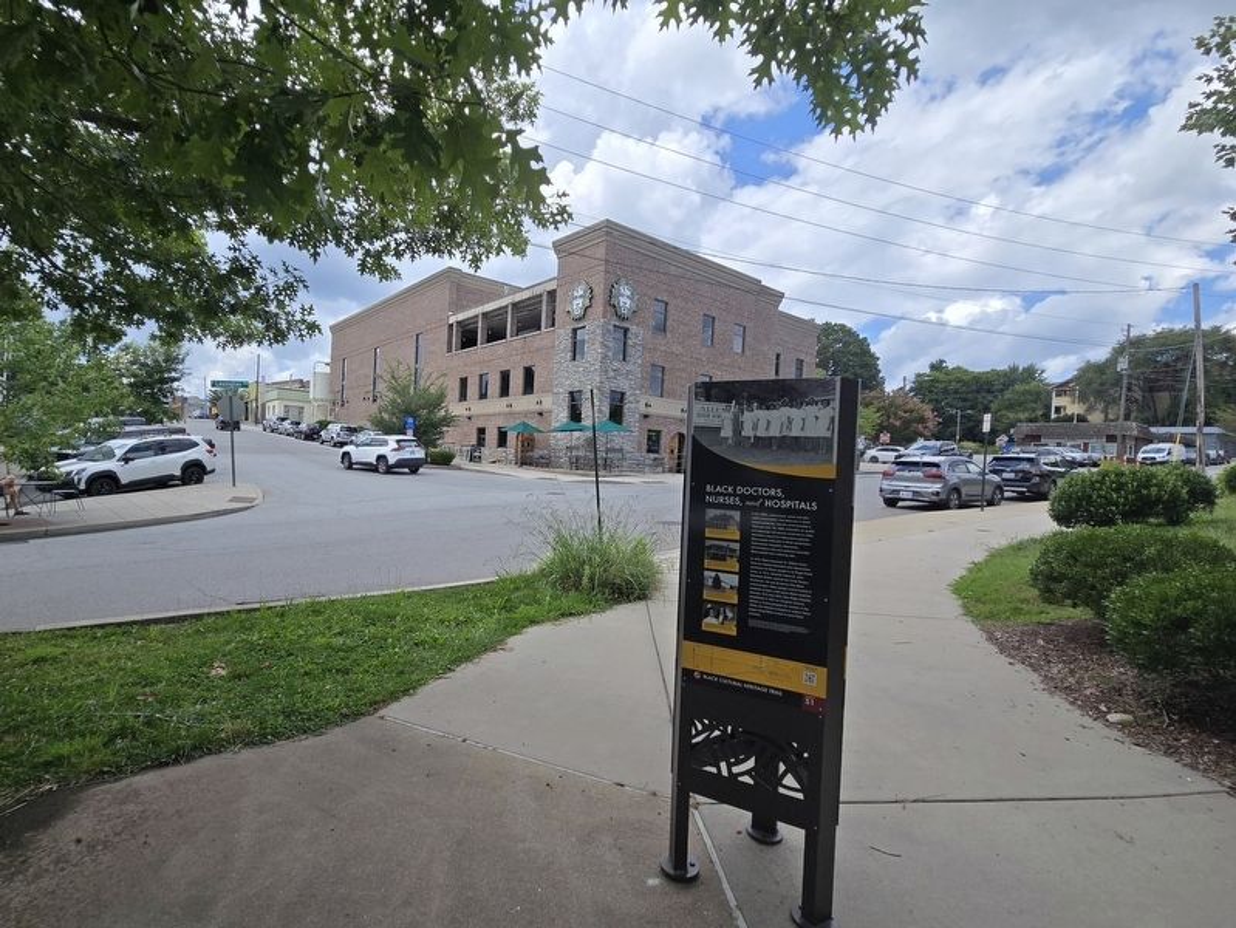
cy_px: 464
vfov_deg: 90.0
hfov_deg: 106.2
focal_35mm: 13
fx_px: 464
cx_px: 618
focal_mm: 2.2
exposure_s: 1/2500
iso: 50
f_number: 2.2
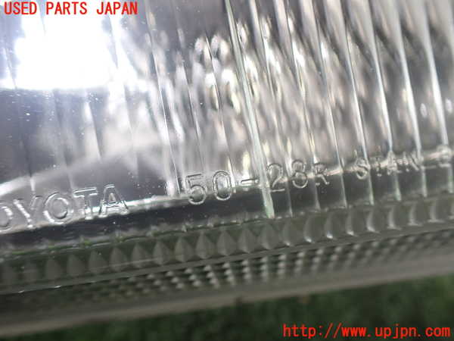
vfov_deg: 46.8
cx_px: 227
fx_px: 393
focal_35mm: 30
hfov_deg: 60.0
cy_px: 170
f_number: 2.3
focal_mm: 5.4
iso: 320
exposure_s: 1/125
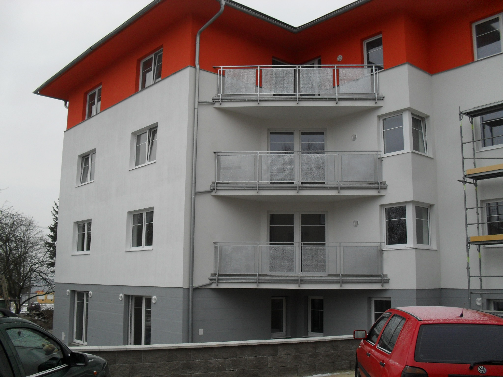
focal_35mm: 35
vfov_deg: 40.7
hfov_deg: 52.6
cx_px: 252
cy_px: 188
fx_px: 509
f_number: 3.2
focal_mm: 6.3
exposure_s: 1/125
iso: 100
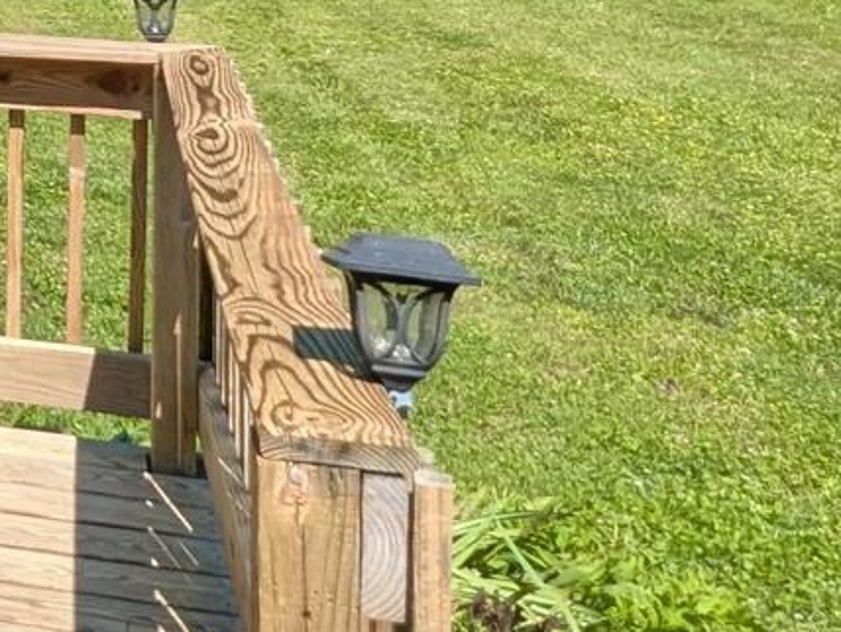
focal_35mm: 62
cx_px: -517
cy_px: -194
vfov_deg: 21.4
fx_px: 1508
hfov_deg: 23.1
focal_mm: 1.95
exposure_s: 1/1284
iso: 49
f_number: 2.2
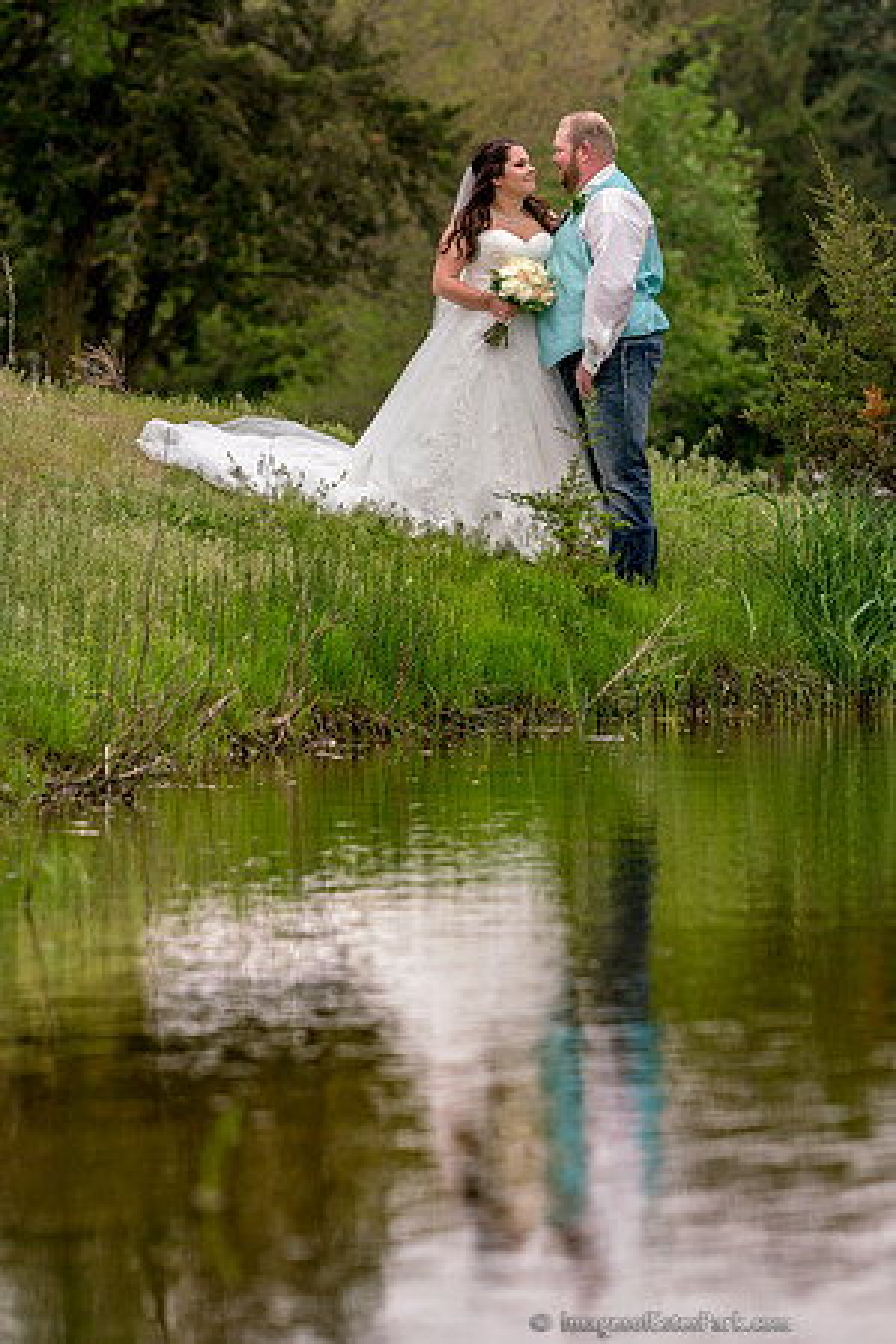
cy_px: 672
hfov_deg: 7.6
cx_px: 448
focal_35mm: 180
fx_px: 6719
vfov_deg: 11.4
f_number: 5
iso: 320
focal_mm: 180
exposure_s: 1/800
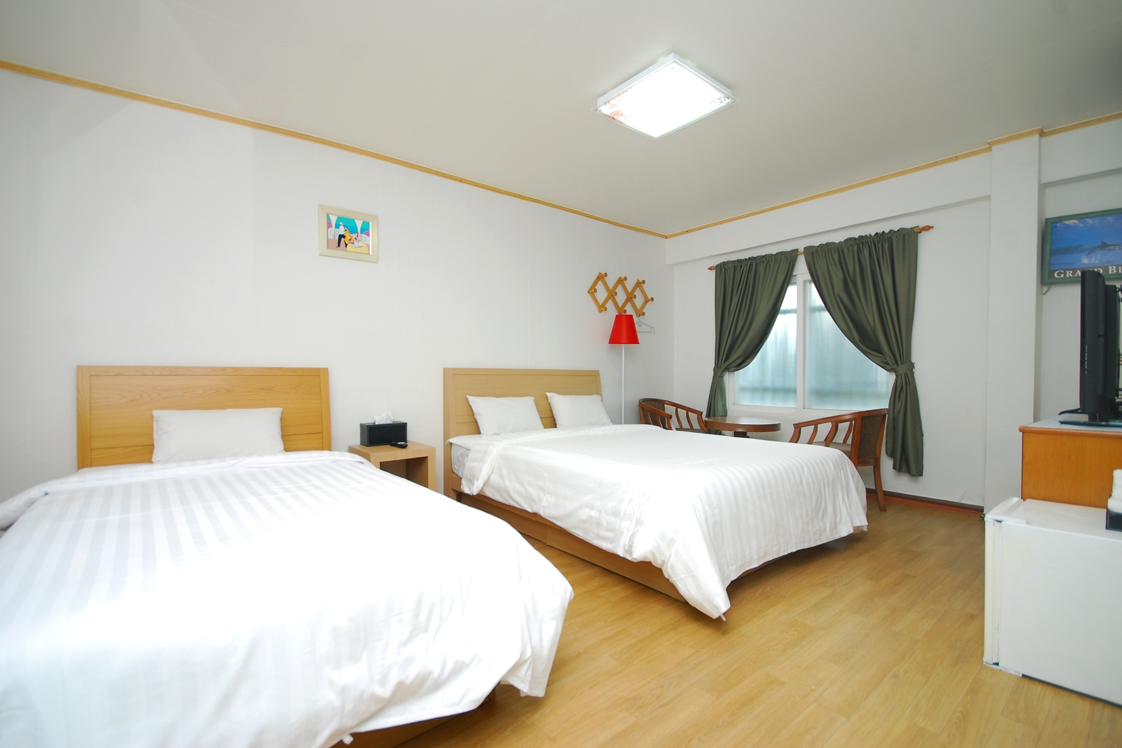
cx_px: 561
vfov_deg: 77.3
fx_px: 467
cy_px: 374
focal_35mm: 15
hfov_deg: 100.4
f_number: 4
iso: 200
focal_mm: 10
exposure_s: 1/40
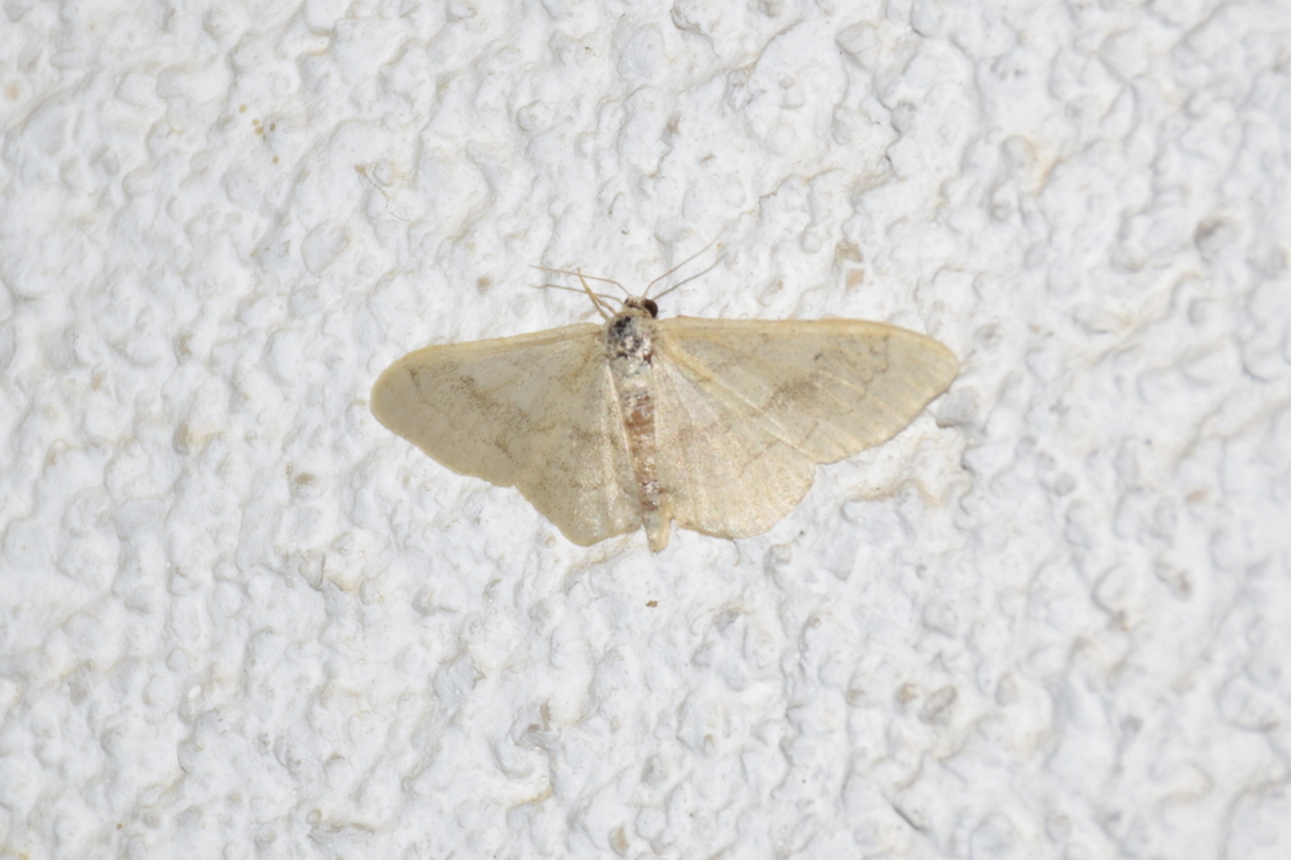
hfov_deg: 9.8
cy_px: 430
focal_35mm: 210
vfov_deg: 6.5
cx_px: 646
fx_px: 7528
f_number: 7.1
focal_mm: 140
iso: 320
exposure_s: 1/60
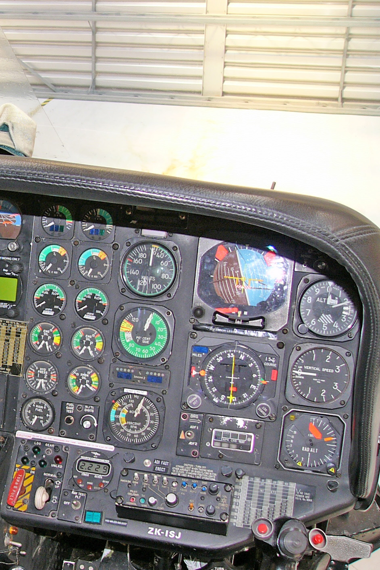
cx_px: -80
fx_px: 966
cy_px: 296
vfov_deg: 32.9
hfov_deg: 20.7
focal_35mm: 61
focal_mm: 6
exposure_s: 1/60
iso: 50
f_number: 2.8
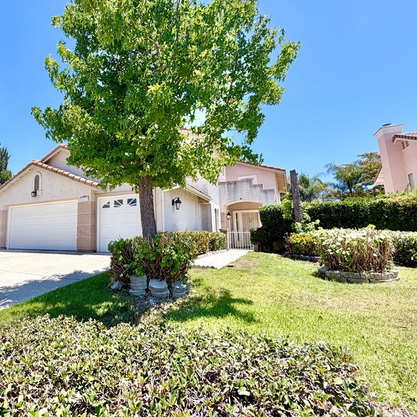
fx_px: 273
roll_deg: -0.4
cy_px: 195
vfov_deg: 74.7
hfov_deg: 70.4
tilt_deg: +8.8
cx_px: 110
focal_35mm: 20
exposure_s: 1/770
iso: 32
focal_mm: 2.22
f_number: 2.2
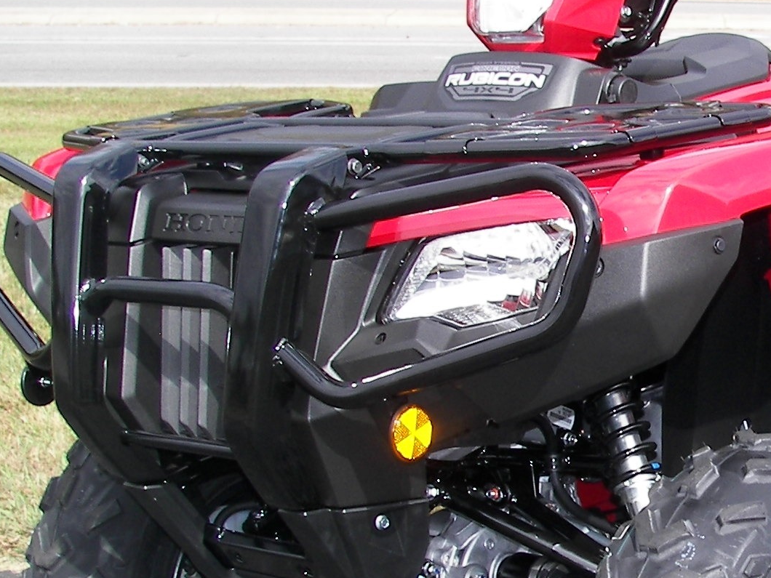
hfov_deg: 21.5
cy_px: 373
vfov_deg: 16.8
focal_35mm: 88
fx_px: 1960
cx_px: 752
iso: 50
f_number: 2.8
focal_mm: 6
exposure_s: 1/400
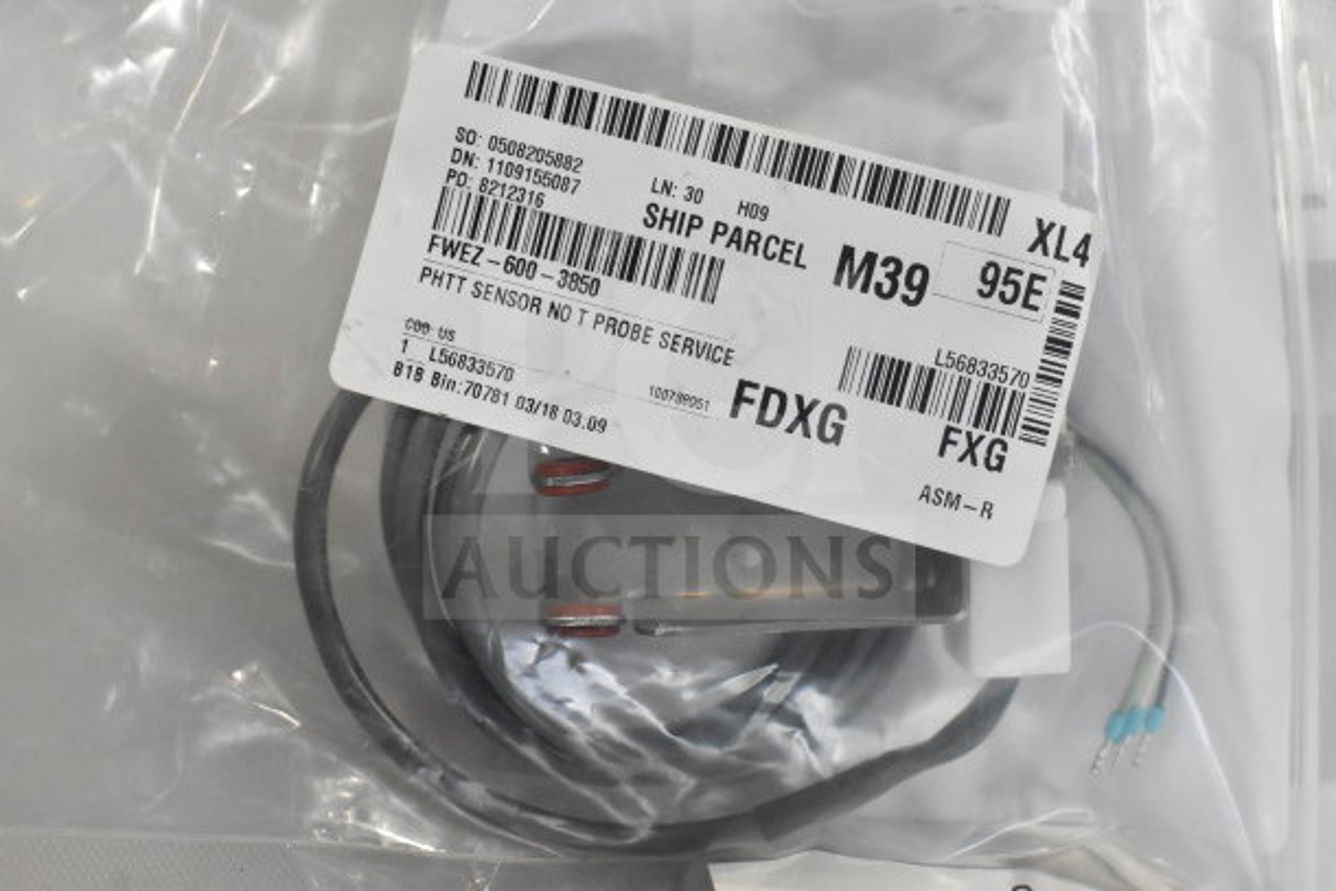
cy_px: 446
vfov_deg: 28.1
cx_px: 668
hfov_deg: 41.1
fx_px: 1782
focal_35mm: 48
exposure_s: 1/400
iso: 6400
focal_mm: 32
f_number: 10
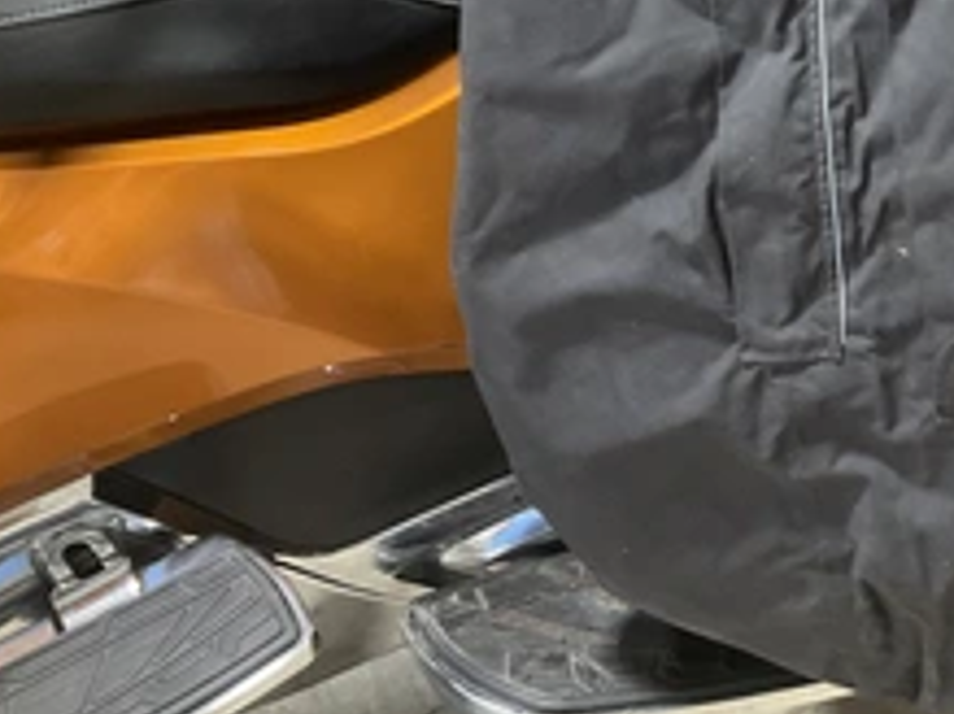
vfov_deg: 27.3
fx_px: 1460
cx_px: 841
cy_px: 218
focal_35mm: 53
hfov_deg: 34.4
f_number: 1.8
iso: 320
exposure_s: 1/30
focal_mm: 3
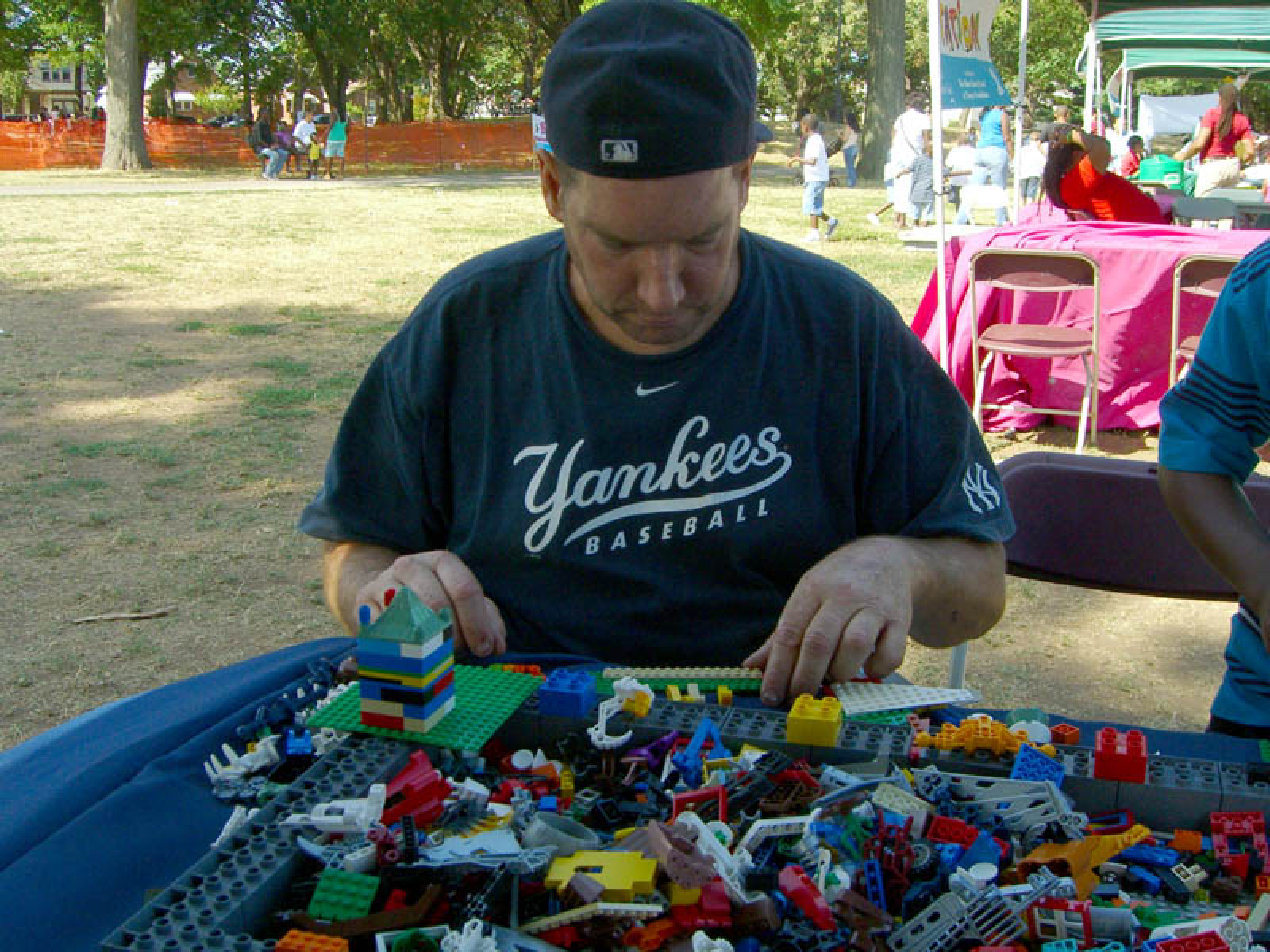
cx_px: 635
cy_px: 476
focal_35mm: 38
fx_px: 1394
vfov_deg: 37.7
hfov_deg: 49.0
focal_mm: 7.9
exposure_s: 1/400
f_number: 4
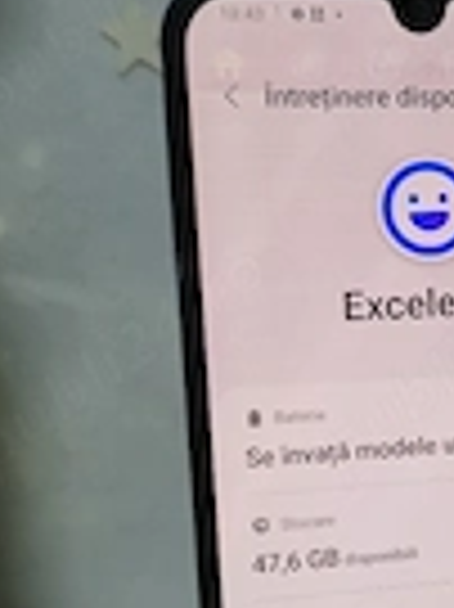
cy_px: 414
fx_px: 1191
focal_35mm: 68
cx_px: 557
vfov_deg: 28.4
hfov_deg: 20.1
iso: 100
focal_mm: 5.4
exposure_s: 1/50.3
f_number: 1.8
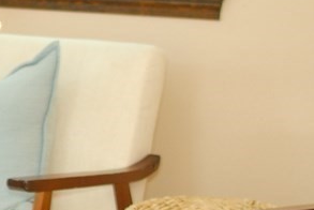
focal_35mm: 184
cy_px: 104
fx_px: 1604
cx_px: -171
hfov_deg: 10.7
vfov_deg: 7.5
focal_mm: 35
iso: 500
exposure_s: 1/125
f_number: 2.5
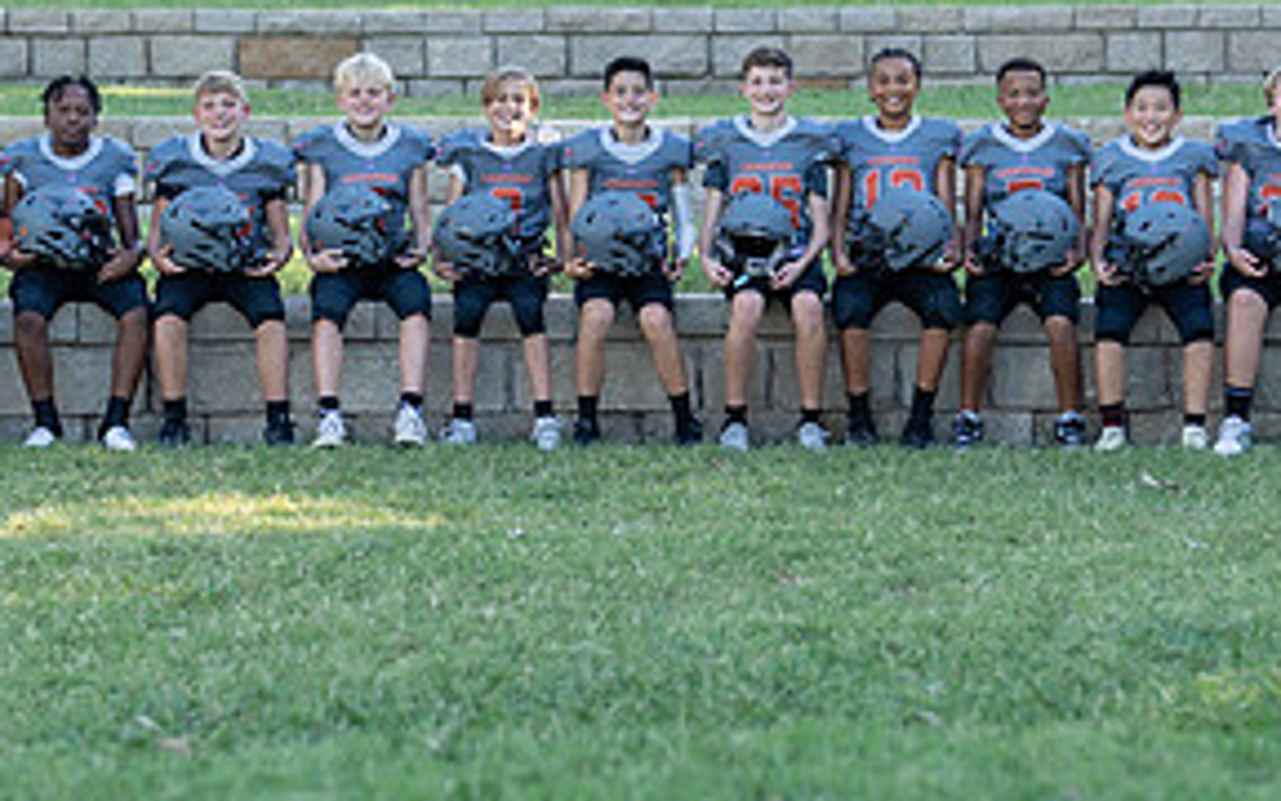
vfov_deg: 10.9
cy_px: 305
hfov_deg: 17.4
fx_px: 4189
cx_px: 704
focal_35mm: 120
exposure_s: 1/640
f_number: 1.6
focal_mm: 50
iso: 100
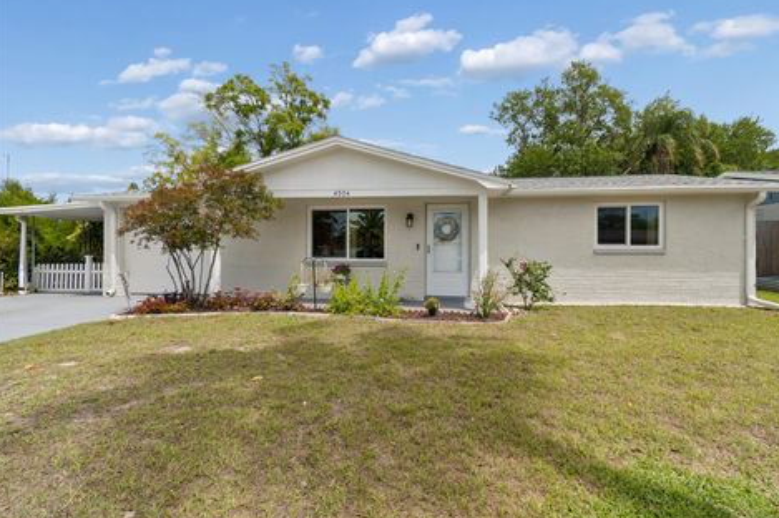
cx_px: 410
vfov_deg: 73.7
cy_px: 255
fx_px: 346
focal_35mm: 16
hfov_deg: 96.7
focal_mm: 10
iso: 100
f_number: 7.1
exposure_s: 1/40
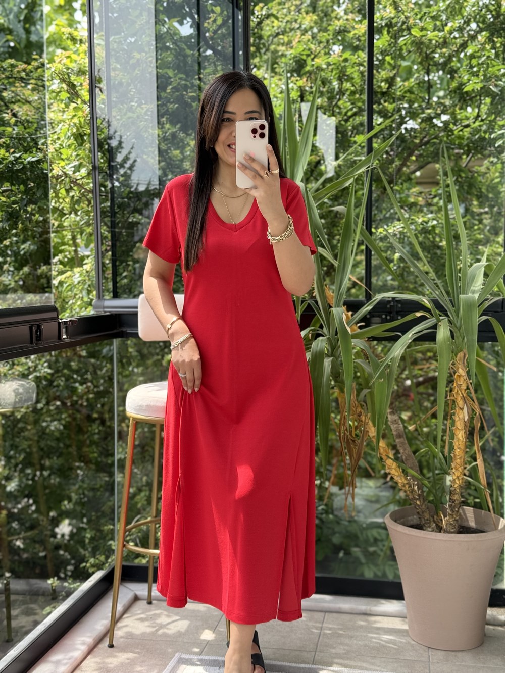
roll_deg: +0.3
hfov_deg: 30.3
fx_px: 934
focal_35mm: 48
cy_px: 336
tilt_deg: -20.5
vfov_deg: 39.7
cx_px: 252
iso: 64
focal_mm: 6.76
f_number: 1.78
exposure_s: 1/402
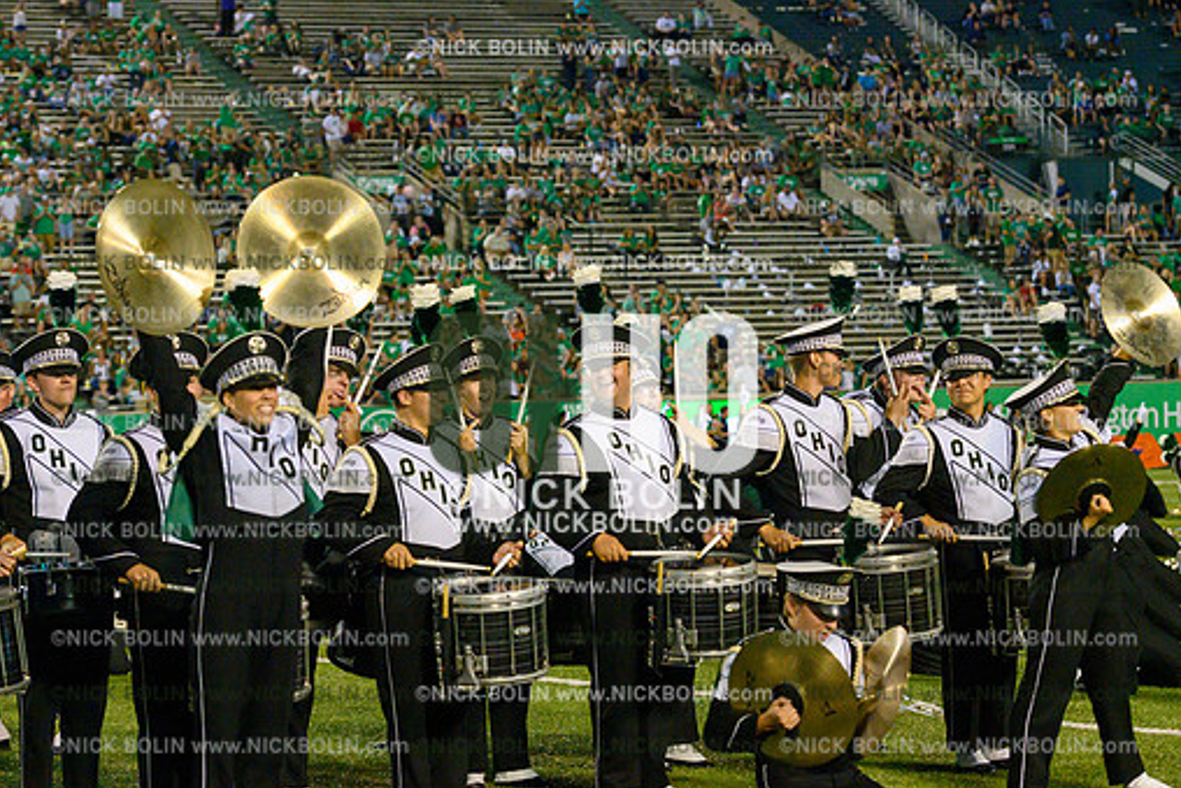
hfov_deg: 19.5
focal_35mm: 105
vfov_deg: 13.0
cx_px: 593
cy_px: 424
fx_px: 3445
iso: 10000
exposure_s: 1/1600
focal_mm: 92
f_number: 4
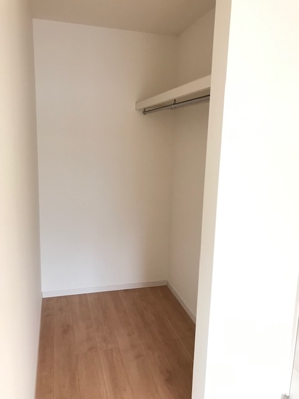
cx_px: 150
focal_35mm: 28
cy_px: 200
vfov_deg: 63.4
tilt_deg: -9.4
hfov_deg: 49.7
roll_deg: -2.0
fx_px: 322
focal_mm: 3.99
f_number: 1.8
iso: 40
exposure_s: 1/24
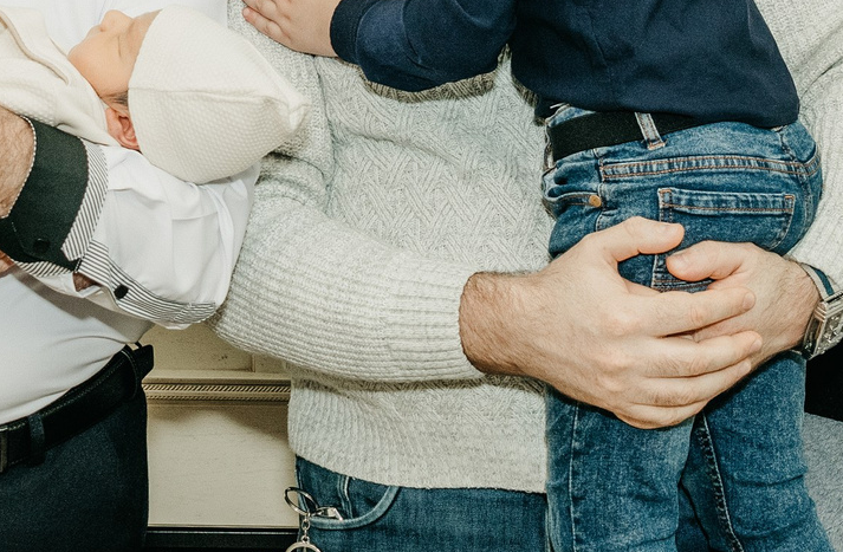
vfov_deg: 12.0
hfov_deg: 18.5
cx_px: 316
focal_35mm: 111
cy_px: -43
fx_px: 2585
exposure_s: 1/160
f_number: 4.5
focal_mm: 26
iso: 320
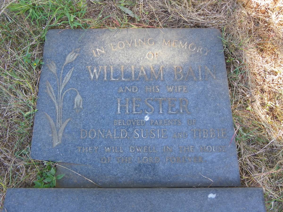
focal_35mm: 35
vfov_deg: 40.7
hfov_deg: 52.6
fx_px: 286
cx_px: 142
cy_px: 106
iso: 64
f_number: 3.2
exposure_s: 1/30
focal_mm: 6.2
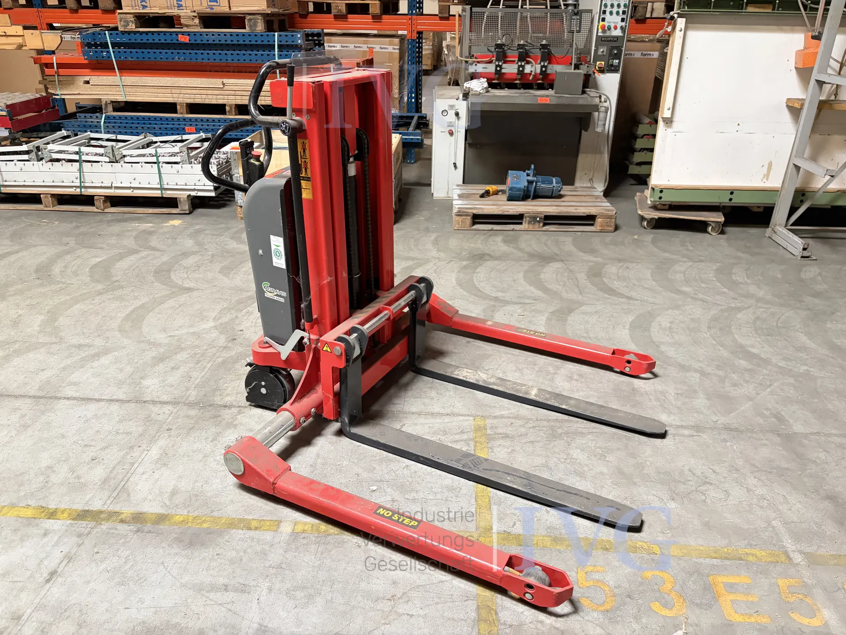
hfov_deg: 67.3
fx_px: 635
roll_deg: -0.4
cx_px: 423
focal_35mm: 26
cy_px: 318
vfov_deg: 53.1
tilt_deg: -26.4
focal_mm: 5.96
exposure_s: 1/50
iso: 400
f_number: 1.6
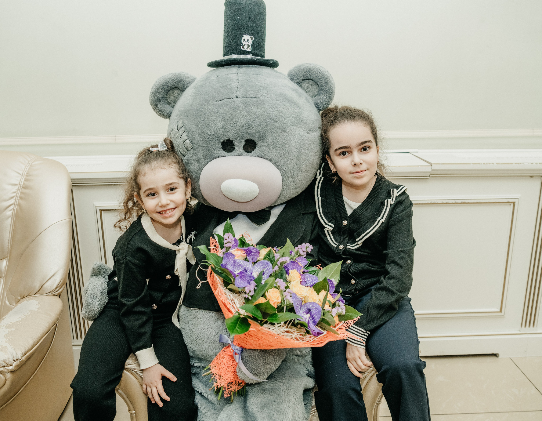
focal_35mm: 34
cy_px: 212
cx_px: 259
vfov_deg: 42.2
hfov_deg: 52.9
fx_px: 545
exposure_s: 1/160
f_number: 4.5
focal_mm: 28
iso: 640
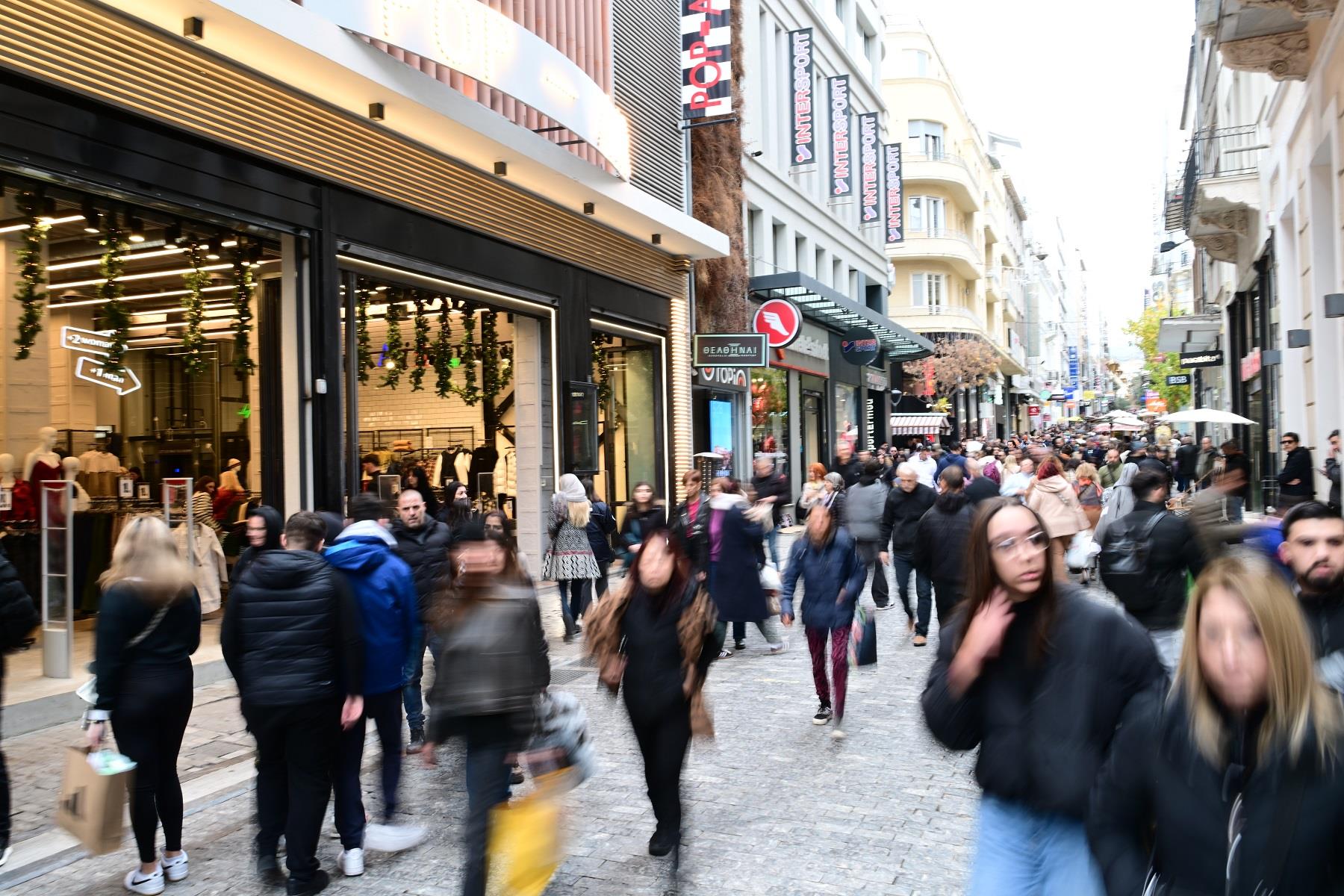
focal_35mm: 28
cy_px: 448
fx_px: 1045
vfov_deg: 46.4
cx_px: 672
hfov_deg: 65.5
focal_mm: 28
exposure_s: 1/5
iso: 200
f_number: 14
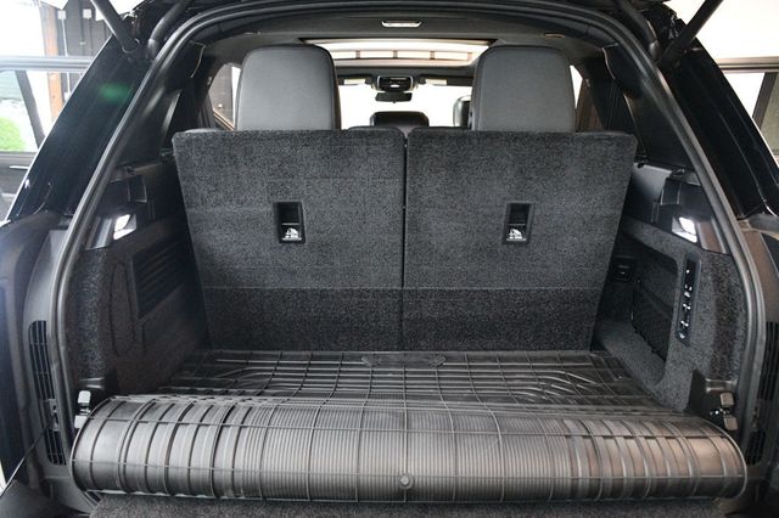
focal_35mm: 27
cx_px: 390
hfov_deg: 67.4
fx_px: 584
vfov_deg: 47.9
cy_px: 259
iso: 6400
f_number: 3.5
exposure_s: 1/60
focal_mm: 18
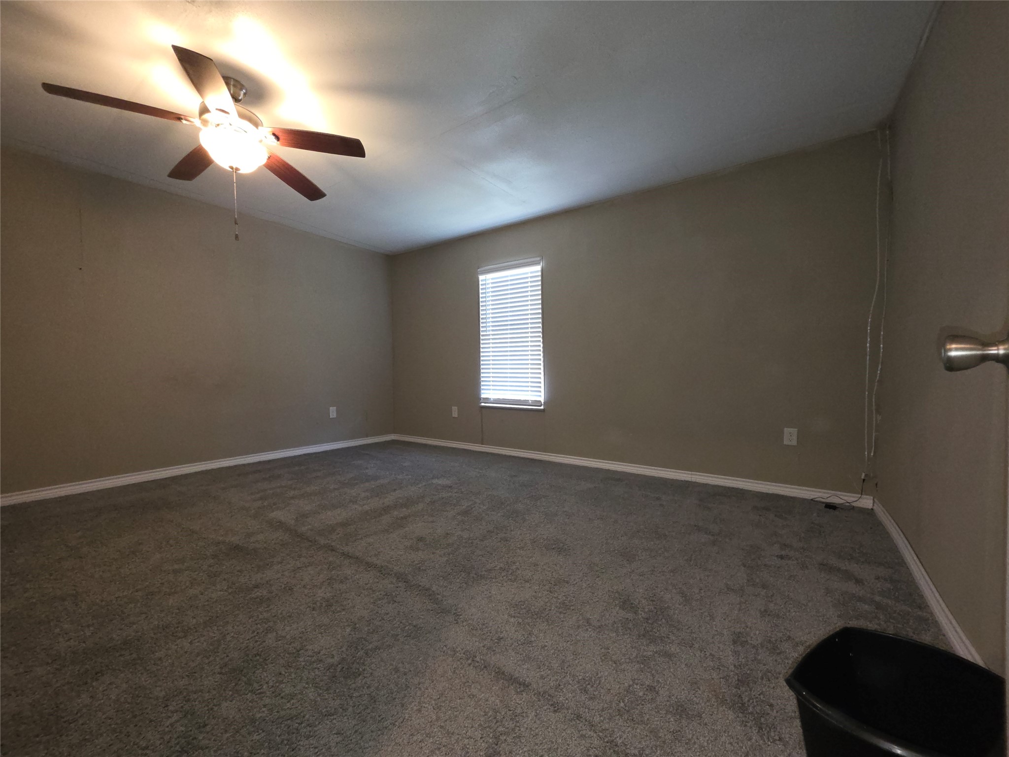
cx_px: 504
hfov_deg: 106.2
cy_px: 378
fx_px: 379
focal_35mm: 13
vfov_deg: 89.9
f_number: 1.9
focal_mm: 2.2
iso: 320
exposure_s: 1/60
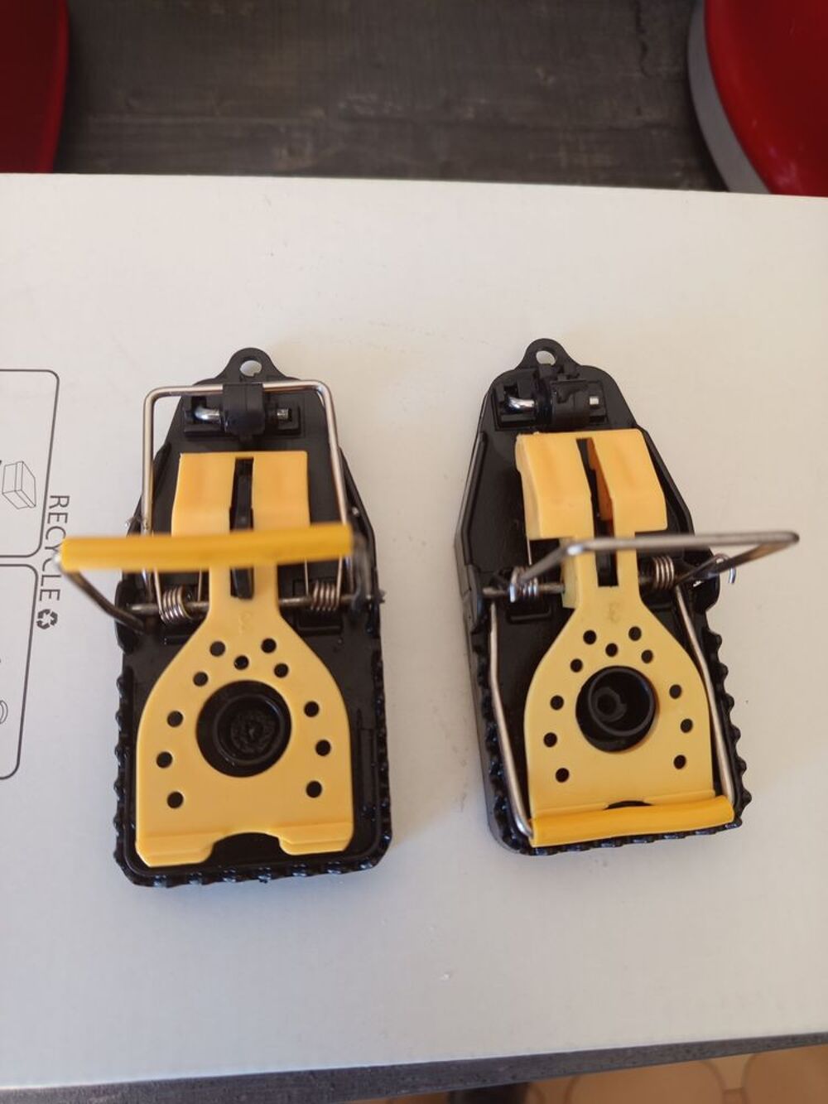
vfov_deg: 71.6
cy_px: 552
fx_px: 765
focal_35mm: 24
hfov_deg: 56.8
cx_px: 414
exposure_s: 1/100
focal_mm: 5.24
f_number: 1.7
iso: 286
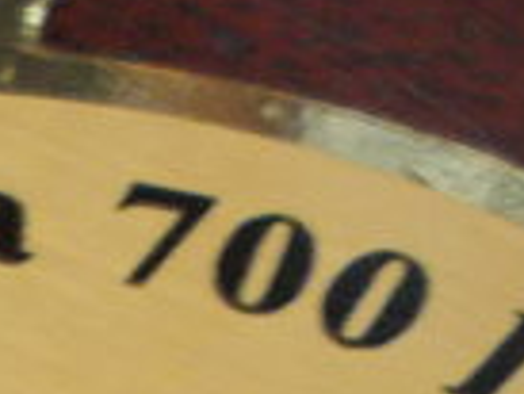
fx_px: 4288
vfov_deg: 5.0
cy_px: 1237
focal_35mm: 283
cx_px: -99
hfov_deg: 6.9
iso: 200
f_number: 3.3
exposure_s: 1/3
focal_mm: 6.1
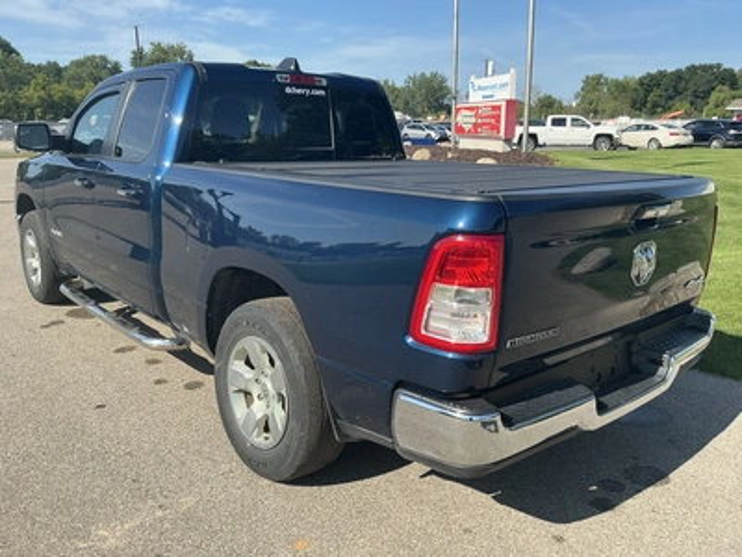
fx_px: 600
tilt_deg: -14.5
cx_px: 371
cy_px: 278
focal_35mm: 28
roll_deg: +0.6
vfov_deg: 49.7
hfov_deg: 63.4
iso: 25
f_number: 1.8
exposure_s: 1/1121
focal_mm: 3
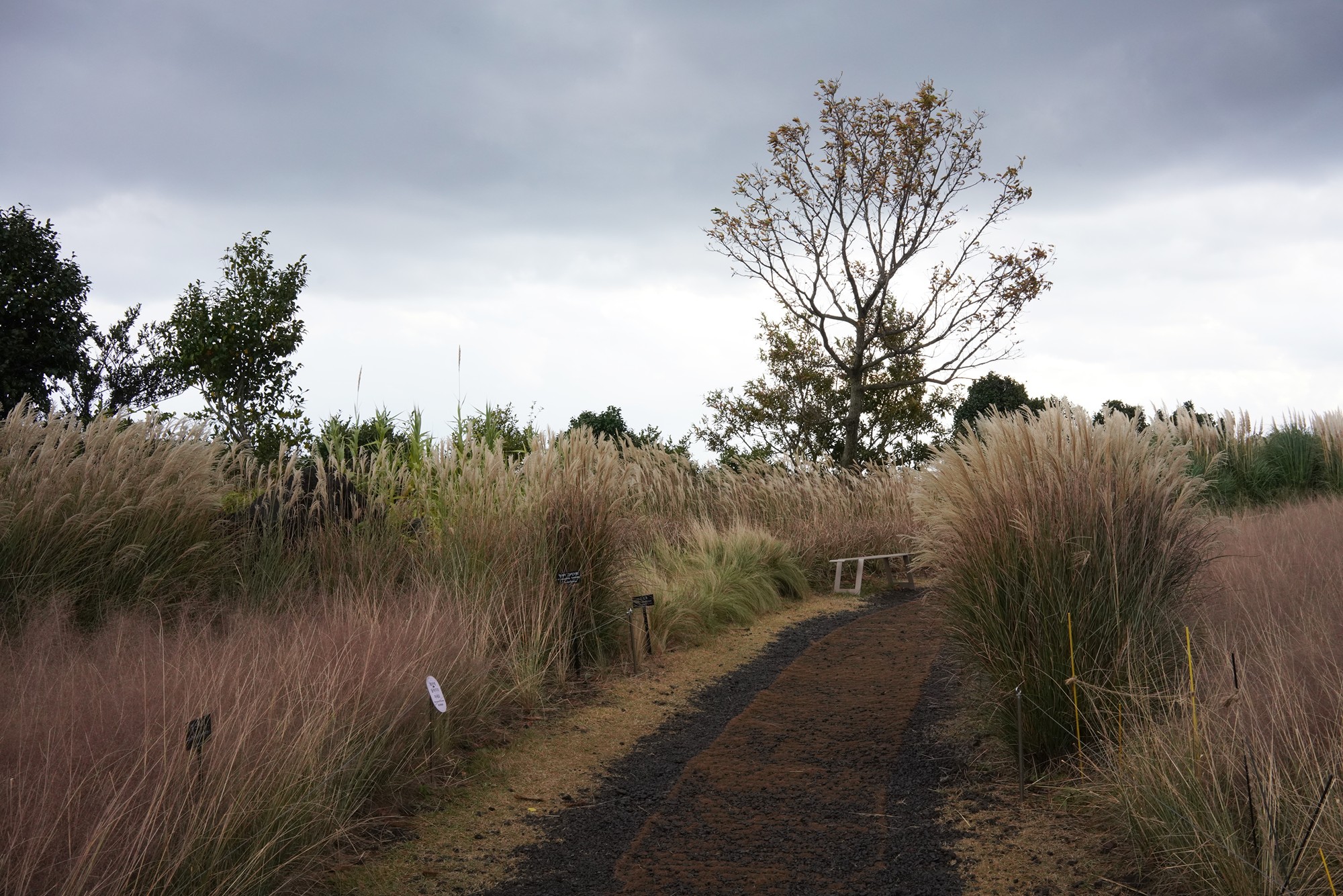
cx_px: 672
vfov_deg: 37.9
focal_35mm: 35
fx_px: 1306
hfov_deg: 54.4
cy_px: 448
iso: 1250
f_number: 13
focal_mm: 35
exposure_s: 1/100
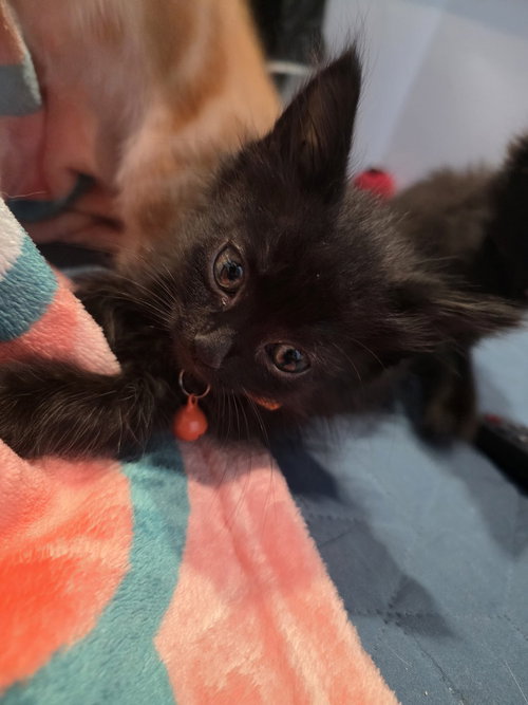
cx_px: 264
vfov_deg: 73.9
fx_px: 468
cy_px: 352
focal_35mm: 23
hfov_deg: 58.9
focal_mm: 6.25
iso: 800
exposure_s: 1/32
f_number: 1.7
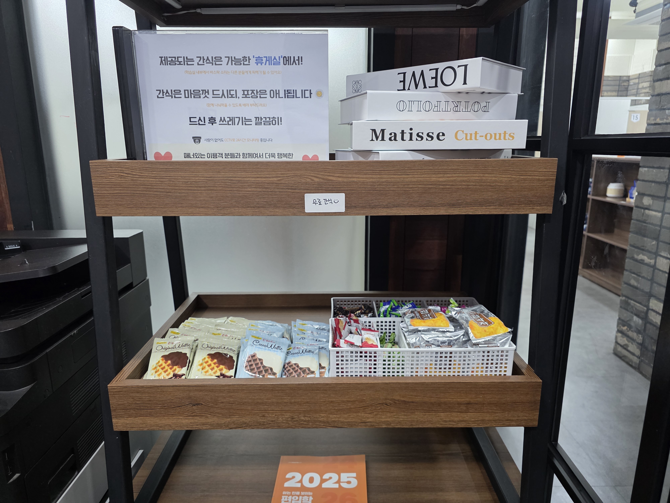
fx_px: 445
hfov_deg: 73.9
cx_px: 335
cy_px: 252
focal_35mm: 23
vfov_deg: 58.9
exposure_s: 1/120
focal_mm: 6.3
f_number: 1.7
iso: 400
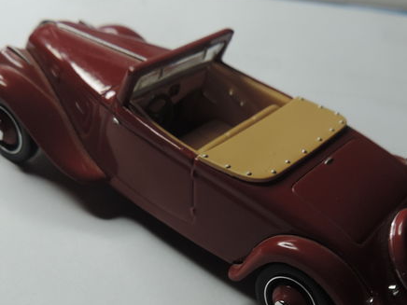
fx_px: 647
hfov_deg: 34.8
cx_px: 243
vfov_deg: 25.6
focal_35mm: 55
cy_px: 284
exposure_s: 1/30
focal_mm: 4.3
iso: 90
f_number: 3
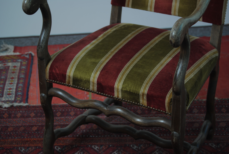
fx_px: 525
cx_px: 114
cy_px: 77
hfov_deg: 24.6
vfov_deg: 16.6
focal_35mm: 82
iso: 100
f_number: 4
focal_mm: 55
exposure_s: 1/160
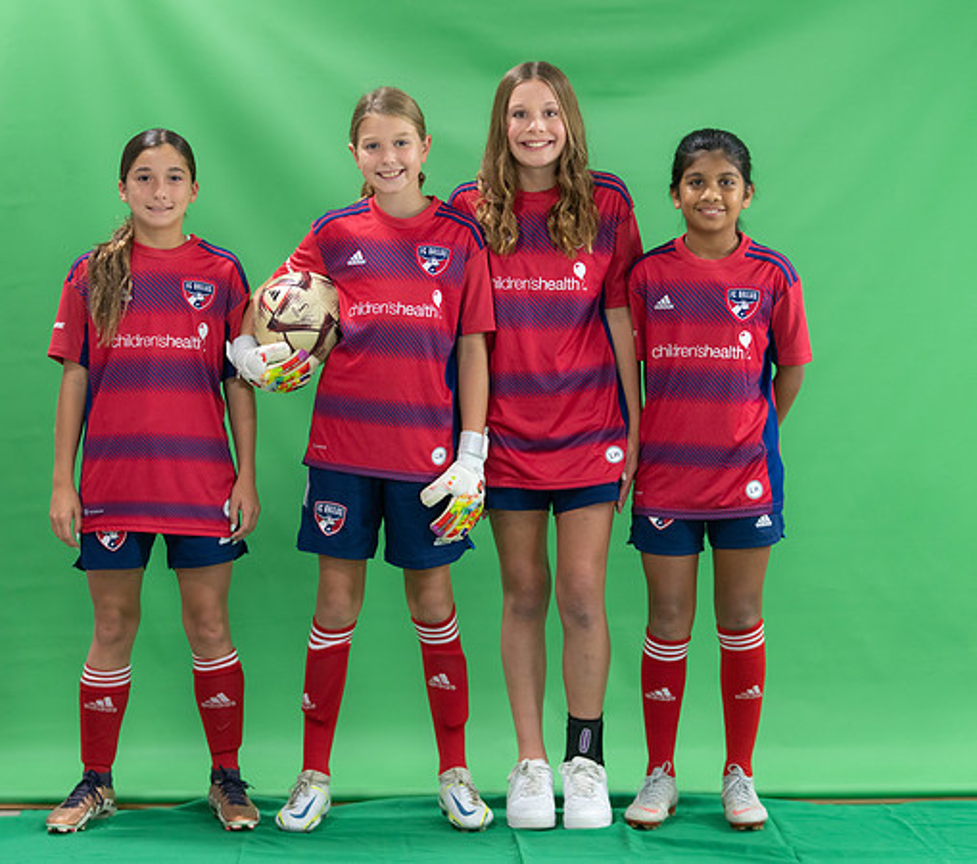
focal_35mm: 84
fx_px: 2521
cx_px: 428
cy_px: 432
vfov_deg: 19.4
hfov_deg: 21.9
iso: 1000
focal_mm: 70
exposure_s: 1/250
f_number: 2.8
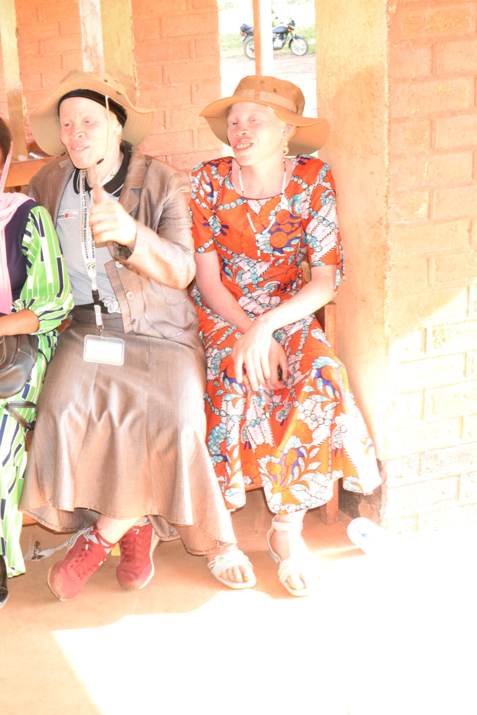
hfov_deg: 23.0
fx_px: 1093
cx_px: -58
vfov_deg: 36.2
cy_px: 362
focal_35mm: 55
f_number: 8
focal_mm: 24
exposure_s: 1/100
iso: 2500
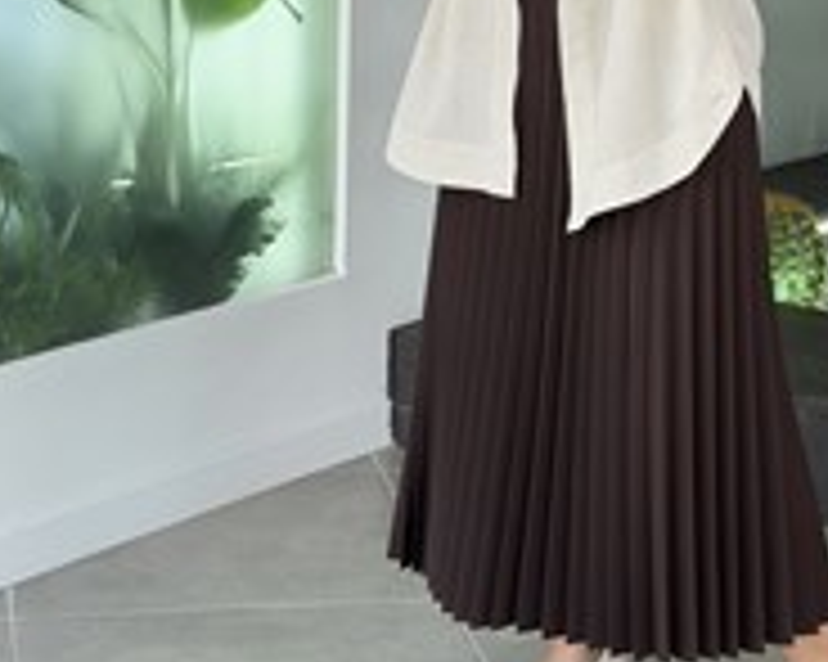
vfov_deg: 14.3
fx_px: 2572
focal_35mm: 105
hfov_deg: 18.2
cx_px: 616
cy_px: -83
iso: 64
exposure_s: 1/196
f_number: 1.78
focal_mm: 6.76
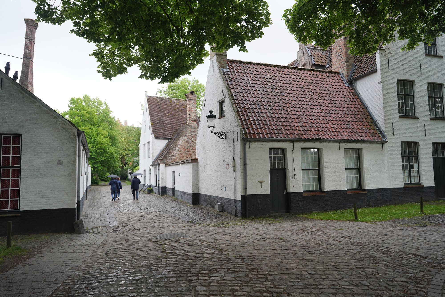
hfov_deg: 73.7
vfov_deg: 53.1
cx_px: 222
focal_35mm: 24
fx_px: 297
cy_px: 148
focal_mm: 24
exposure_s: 1/100
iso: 800
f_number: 5
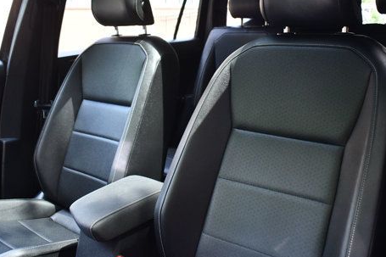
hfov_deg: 50.6
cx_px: 214
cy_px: 105
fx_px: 407
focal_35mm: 38
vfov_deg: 34.9
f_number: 3.5
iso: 1000
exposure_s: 1/125
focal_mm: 18
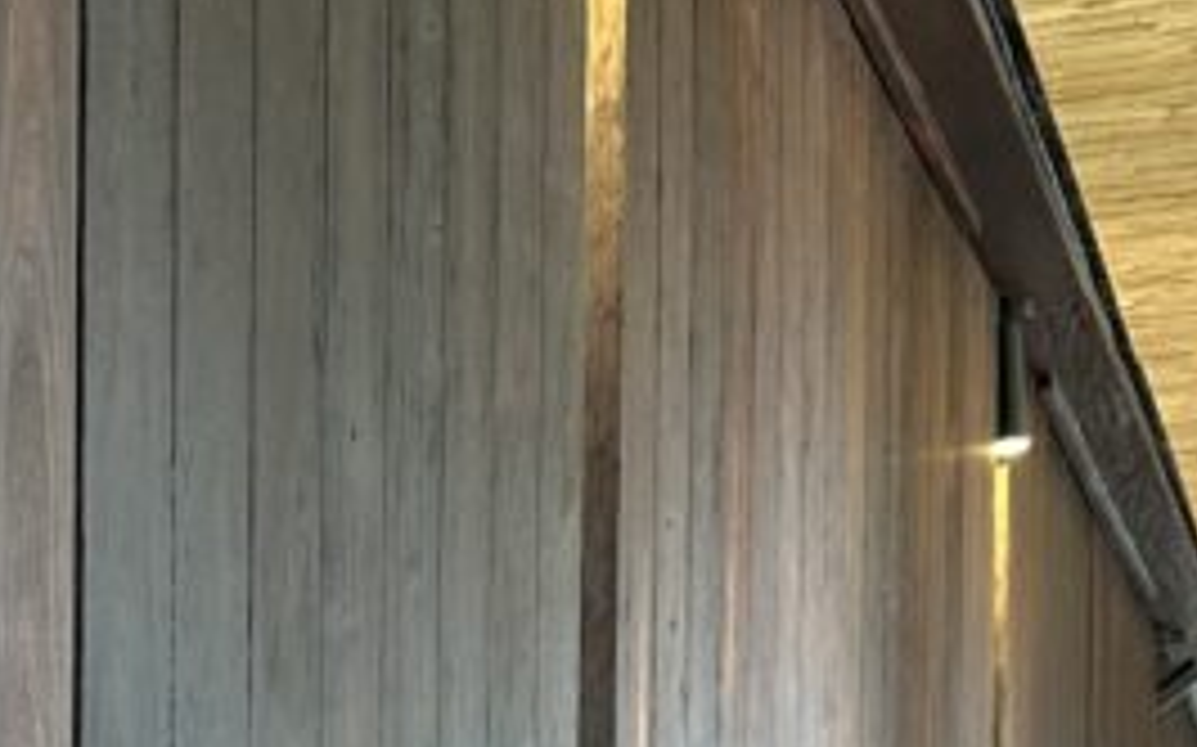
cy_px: 1485
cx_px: 54
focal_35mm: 98
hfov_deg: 20.6
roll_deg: -0.1
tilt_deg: -0.2
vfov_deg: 11.9
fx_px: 3196
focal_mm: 6.86
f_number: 1.78
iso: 200
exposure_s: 1/50
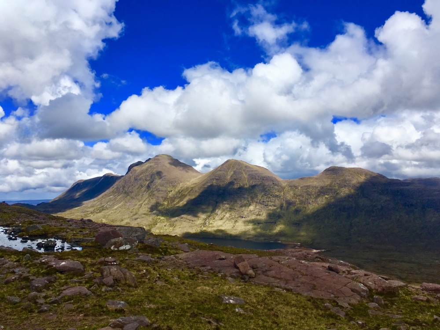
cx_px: 220
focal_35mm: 29
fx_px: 369
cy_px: 165
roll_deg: +0.2
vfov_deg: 48.2
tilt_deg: +2.9
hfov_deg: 61.7
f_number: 2.2
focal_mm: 4.15
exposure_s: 1/2564
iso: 25
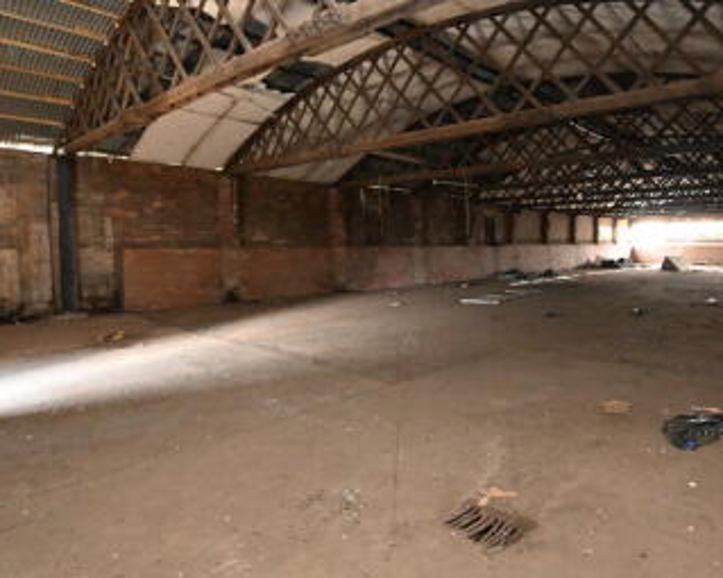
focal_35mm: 21
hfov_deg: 75.2
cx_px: 483
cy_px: 269
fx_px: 449
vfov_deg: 65.4
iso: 8000
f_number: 5.6
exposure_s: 1/60
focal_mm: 10
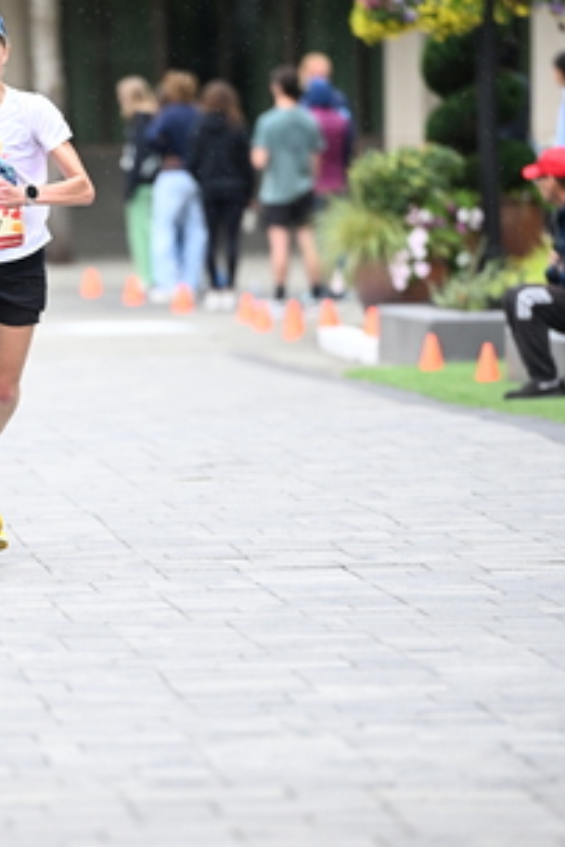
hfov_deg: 3.8
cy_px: 398
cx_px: 63
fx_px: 8512
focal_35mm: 362
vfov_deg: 5.7
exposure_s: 1/1250
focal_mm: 200
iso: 1250
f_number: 2.8
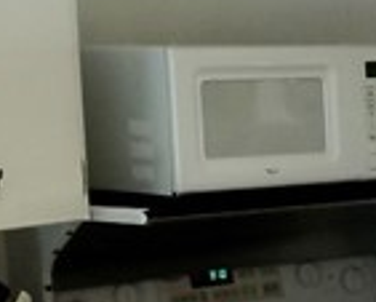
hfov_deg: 9.1
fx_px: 2049
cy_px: 310
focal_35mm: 184
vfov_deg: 8.4
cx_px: 989
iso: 80
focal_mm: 4.25
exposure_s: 1/120
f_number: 1.7
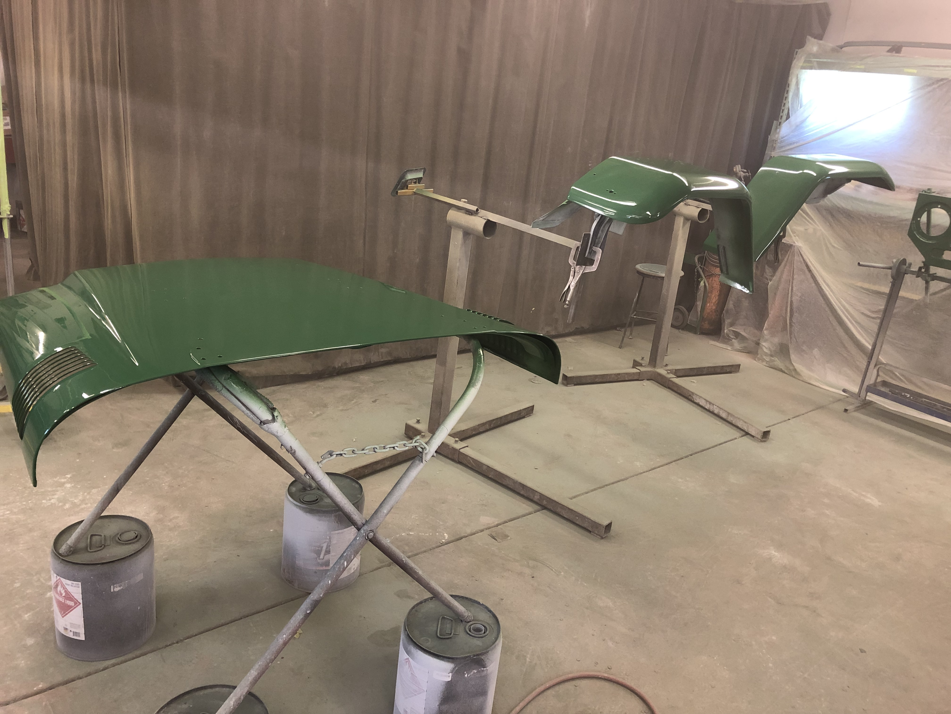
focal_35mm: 28
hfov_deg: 63.4
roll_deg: -7.0
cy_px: 357
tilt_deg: -21.3
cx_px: 476
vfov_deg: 49.7
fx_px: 769
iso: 50
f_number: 1.8
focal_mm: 3.99
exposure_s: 1/15
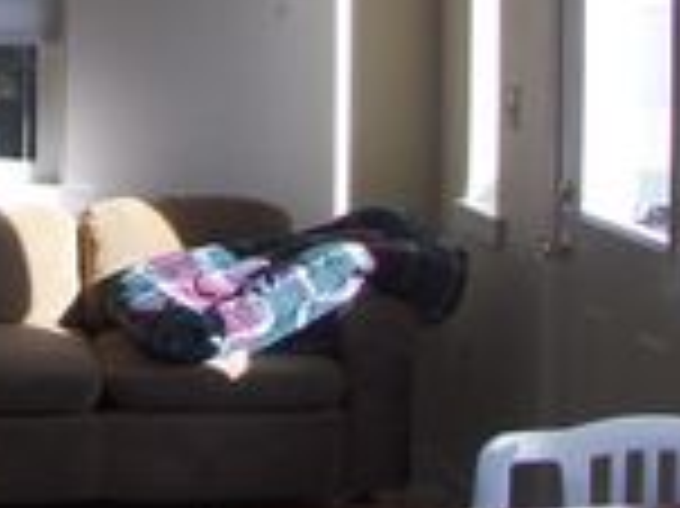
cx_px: -27
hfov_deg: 19.0
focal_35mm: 100
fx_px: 1963
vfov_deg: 14.4
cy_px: -63
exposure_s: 1/287
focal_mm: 6.5
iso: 143
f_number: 3.5
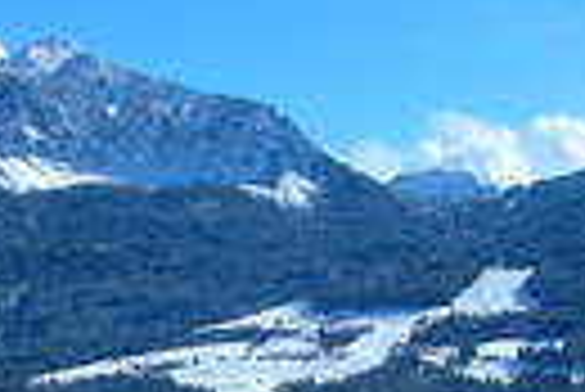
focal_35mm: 109
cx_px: 292
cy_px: 410
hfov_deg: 18.7
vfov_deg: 12.4
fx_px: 1773
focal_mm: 5.7
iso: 50
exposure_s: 1/774
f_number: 4.9
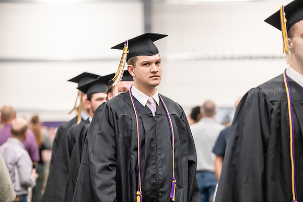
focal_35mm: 135
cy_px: 101
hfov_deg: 15.2
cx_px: 152
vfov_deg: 10.2
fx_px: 1136
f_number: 3.2
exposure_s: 1/200
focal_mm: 135
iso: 3200
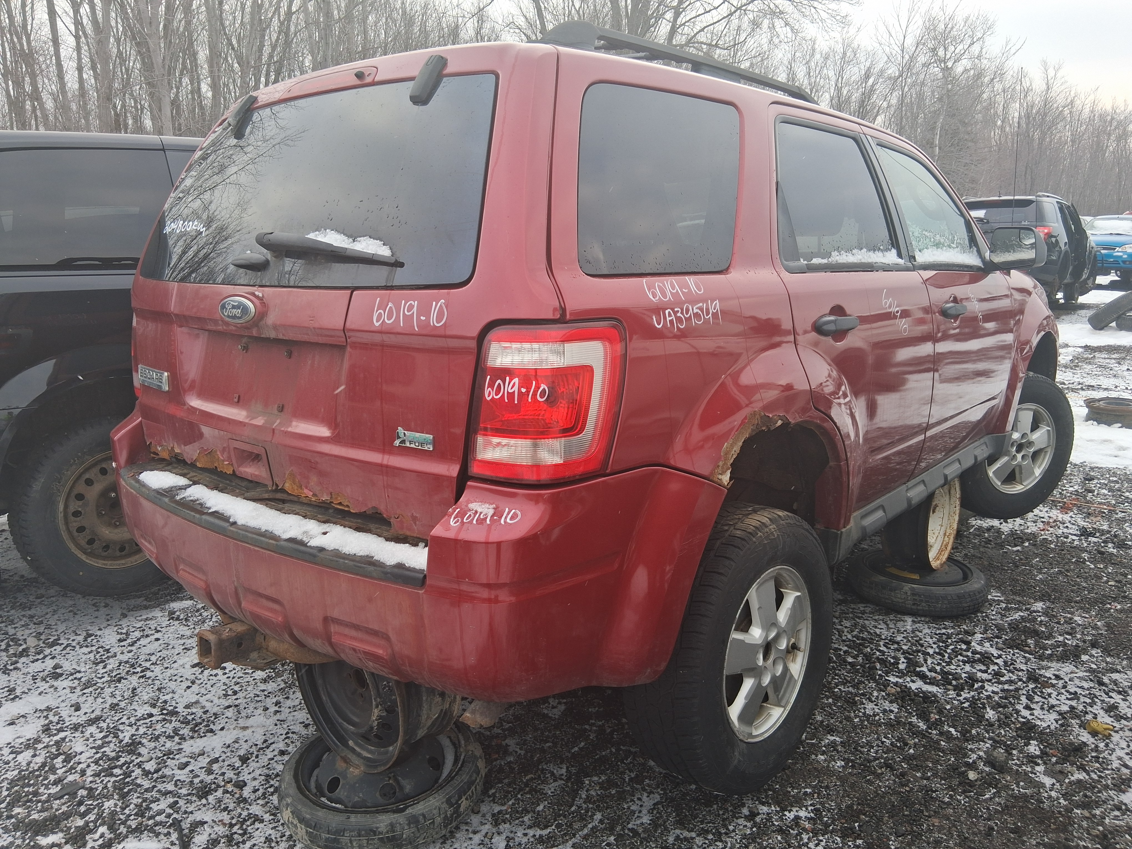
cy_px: 424
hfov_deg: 67.3
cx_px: 566
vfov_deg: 53.1
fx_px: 850
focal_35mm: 26
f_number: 1.8
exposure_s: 1/155
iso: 25
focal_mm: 3.98
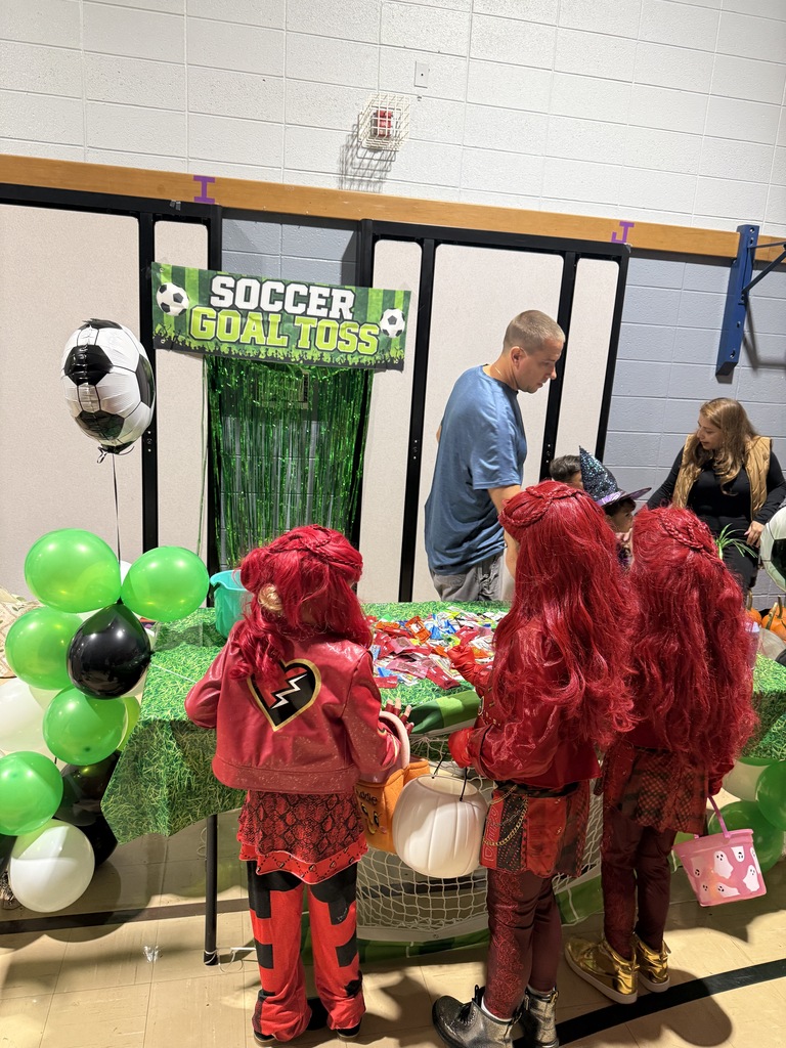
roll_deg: -1.6
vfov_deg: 71.6
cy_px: 524
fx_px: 727
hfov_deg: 56.8
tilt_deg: -9.3
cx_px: 393
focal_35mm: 24
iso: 200
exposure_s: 1/60
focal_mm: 6.76
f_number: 1.78
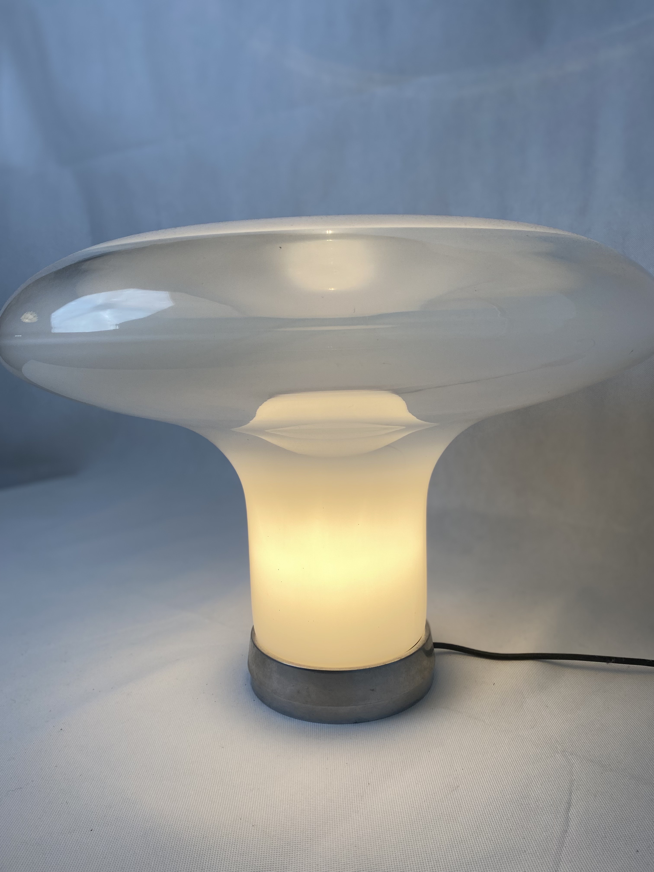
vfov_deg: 67.3
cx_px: 327
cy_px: 436
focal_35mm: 26
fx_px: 655
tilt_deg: -7.5
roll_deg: +1.7
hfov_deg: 53.1
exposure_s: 1/100
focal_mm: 4.25
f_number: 1.8
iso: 50
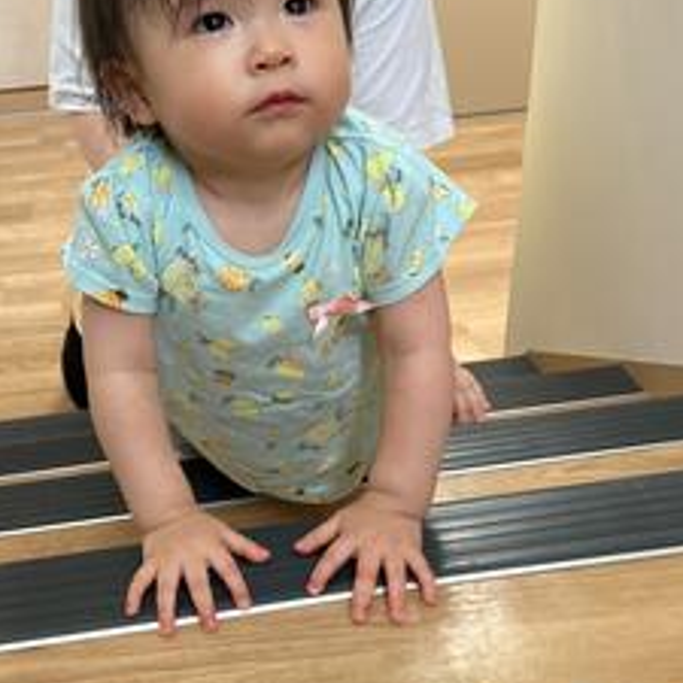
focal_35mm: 44
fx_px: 982
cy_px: 310
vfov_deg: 38.3
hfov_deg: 37.8
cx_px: 206
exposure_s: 1/60
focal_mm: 3.99
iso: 160
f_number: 1.8
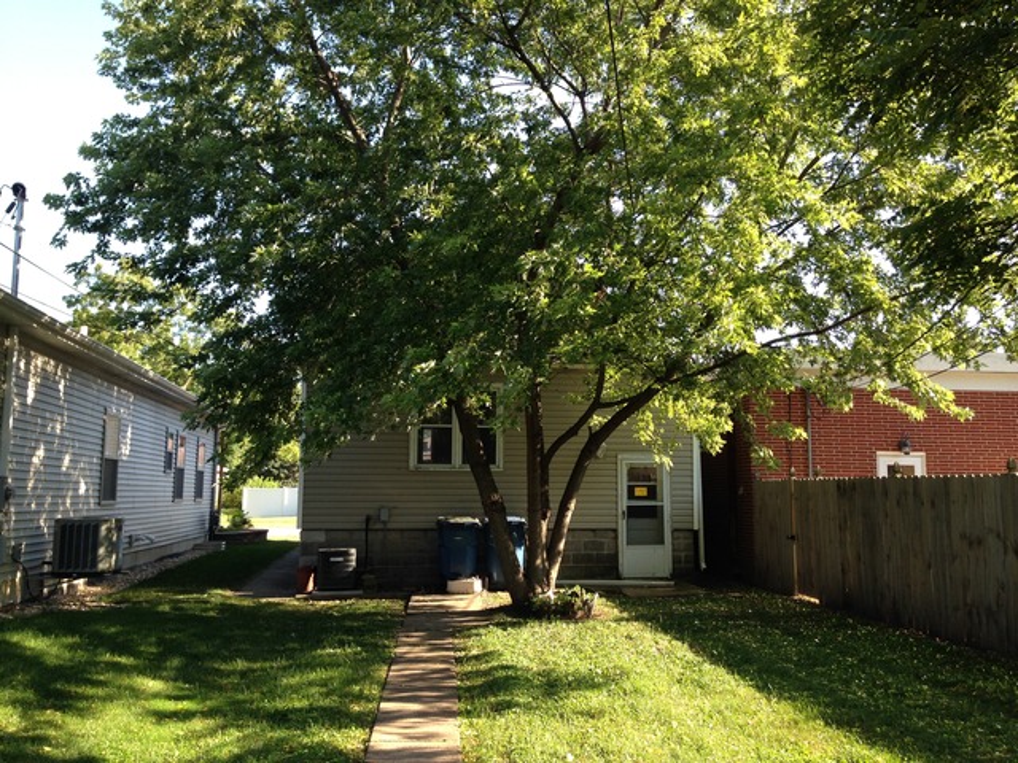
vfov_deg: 42.9
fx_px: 970
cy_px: 382
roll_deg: -0.7
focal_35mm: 33
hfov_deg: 55.4
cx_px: 509
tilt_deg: +5.9
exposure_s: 1/247
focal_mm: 4.12
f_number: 2.4
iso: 50
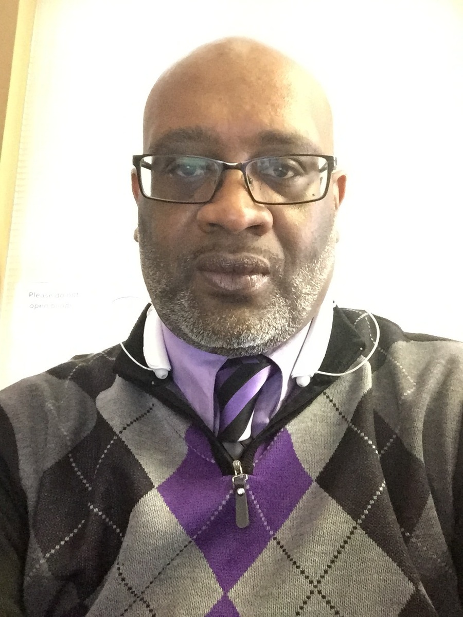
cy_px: 308
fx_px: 553
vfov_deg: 58.4
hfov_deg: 45.4
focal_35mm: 31
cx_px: 232
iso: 800
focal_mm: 2.65
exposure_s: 1/15
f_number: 2.2
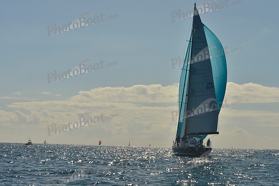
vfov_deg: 18.4
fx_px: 573
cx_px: 145
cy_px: 89
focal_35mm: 74
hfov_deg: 27.3
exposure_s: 1/500
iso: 200
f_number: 11
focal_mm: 70
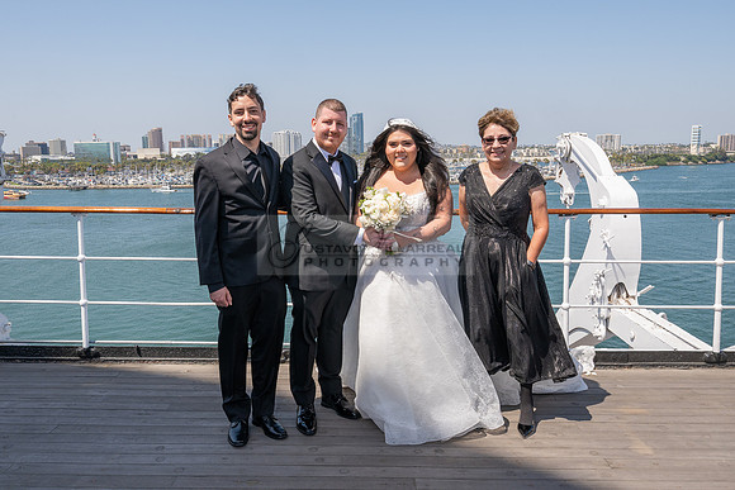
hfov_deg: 64.5
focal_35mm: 29
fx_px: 582
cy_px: 232
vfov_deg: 45.7
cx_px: 354
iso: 200
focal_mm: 24
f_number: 11
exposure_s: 1/200
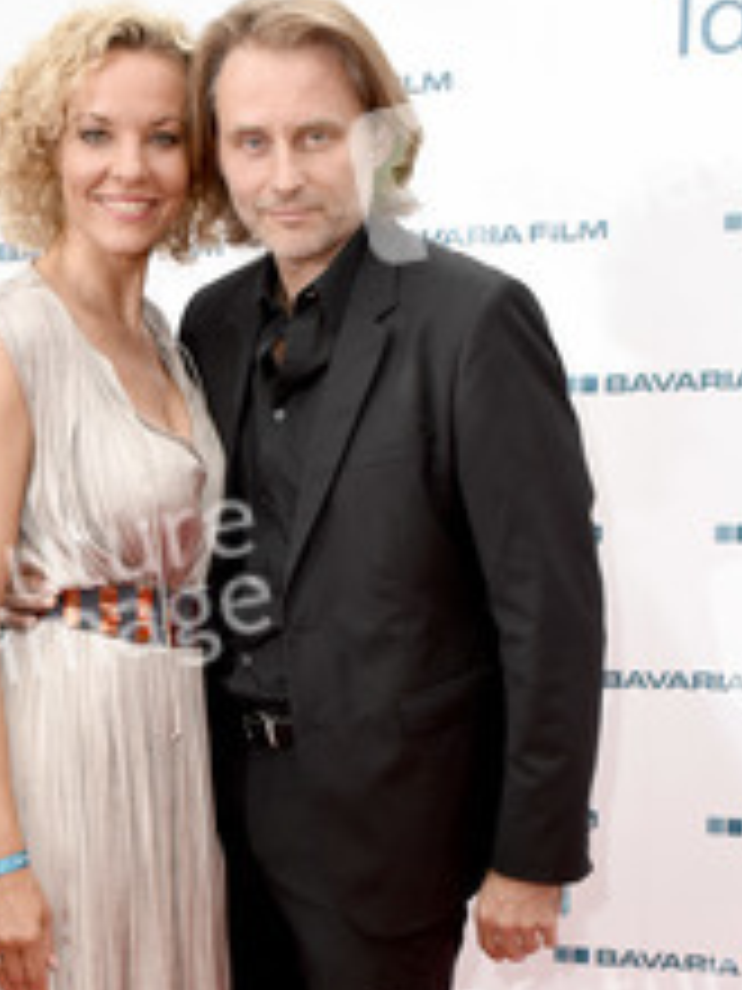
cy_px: 832
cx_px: 171
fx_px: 1943
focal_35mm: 68
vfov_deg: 27.8
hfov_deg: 21.4
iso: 800
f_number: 6.3
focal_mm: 26
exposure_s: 1/160
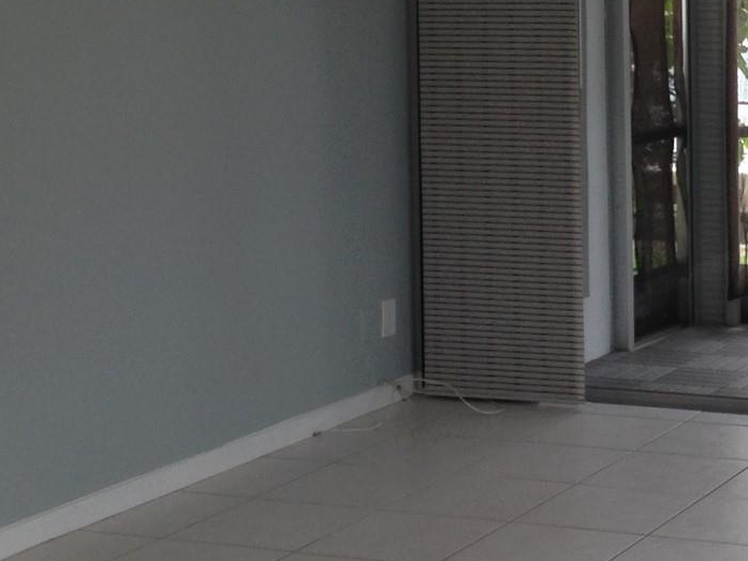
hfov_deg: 19.7
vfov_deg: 15.1
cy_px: 94
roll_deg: +0.1
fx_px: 2096
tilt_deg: -3.0
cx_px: 737
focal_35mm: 97
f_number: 2.4
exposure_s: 1/40
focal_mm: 4.12
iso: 50
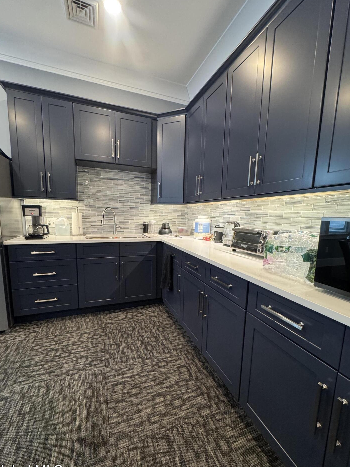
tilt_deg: -8.5
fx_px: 202
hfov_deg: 81.7
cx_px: 176
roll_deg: -0.8
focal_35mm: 15
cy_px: 243
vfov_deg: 98.1
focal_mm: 2.22
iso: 400
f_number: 2.2
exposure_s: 1/60
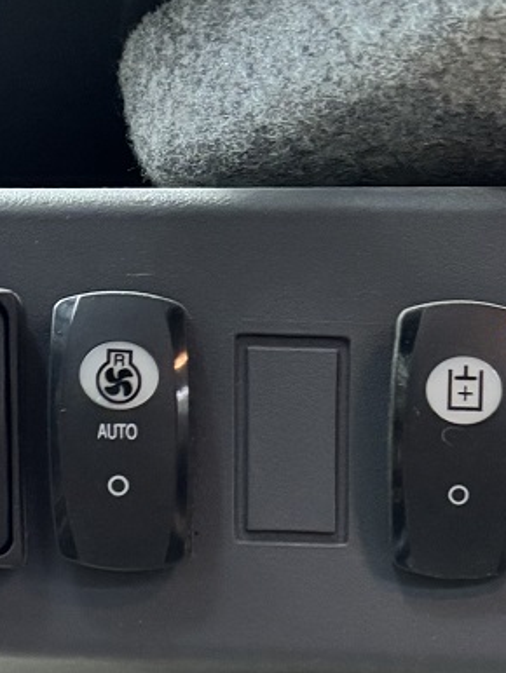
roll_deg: +1.3
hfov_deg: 14.5
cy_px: 1036
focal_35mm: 101
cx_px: 434
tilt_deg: +13.1
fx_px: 1966
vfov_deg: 17.3
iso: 500
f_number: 1.6
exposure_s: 1/60
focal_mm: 5.96
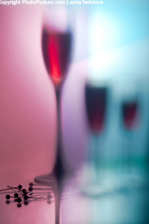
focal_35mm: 96
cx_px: 77
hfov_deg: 14.2
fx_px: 597
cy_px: 115
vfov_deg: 21.3
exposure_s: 1/250
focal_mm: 60
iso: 200
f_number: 10
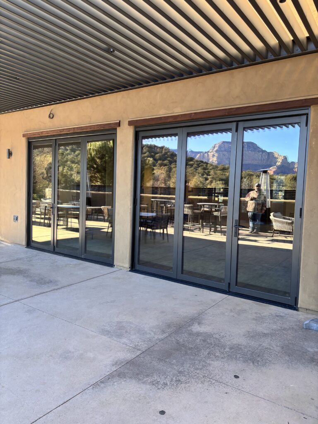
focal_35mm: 26
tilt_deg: -3.4
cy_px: 212
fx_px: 318
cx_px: 159
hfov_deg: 53.1
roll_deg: -2.3
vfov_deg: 67.3
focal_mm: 5.96
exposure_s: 1/121
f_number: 1.6
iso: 50
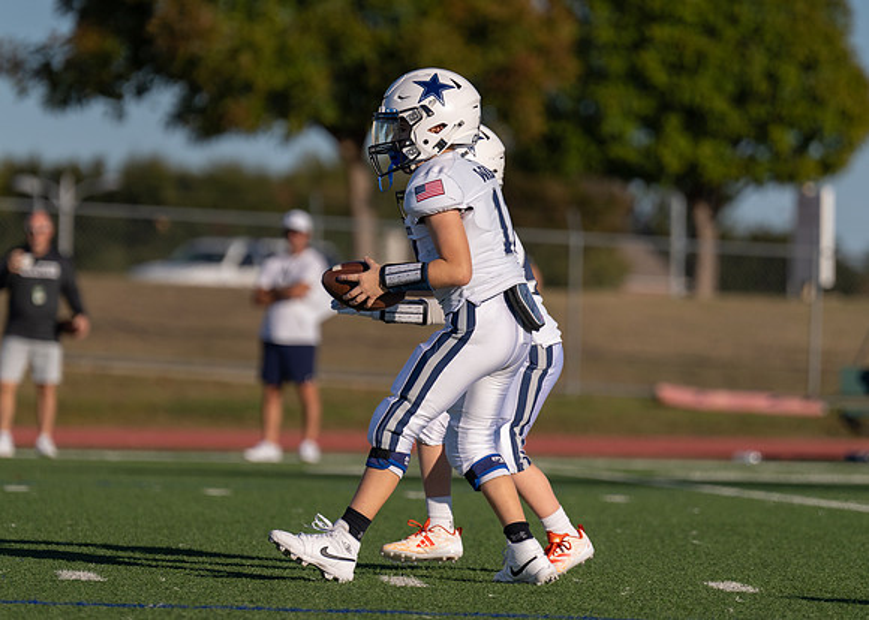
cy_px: 295
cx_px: 402
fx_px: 7250
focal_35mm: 294
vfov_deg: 4.9
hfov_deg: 6.9
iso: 200
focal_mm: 239
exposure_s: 1/3200
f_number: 4
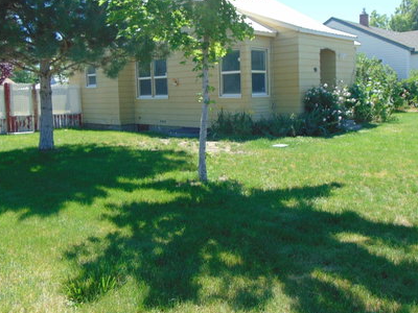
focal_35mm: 32
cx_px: 218
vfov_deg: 44.0
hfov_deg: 56.8
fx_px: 386
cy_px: 128
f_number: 3
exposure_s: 1/500
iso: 80
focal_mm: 4.5
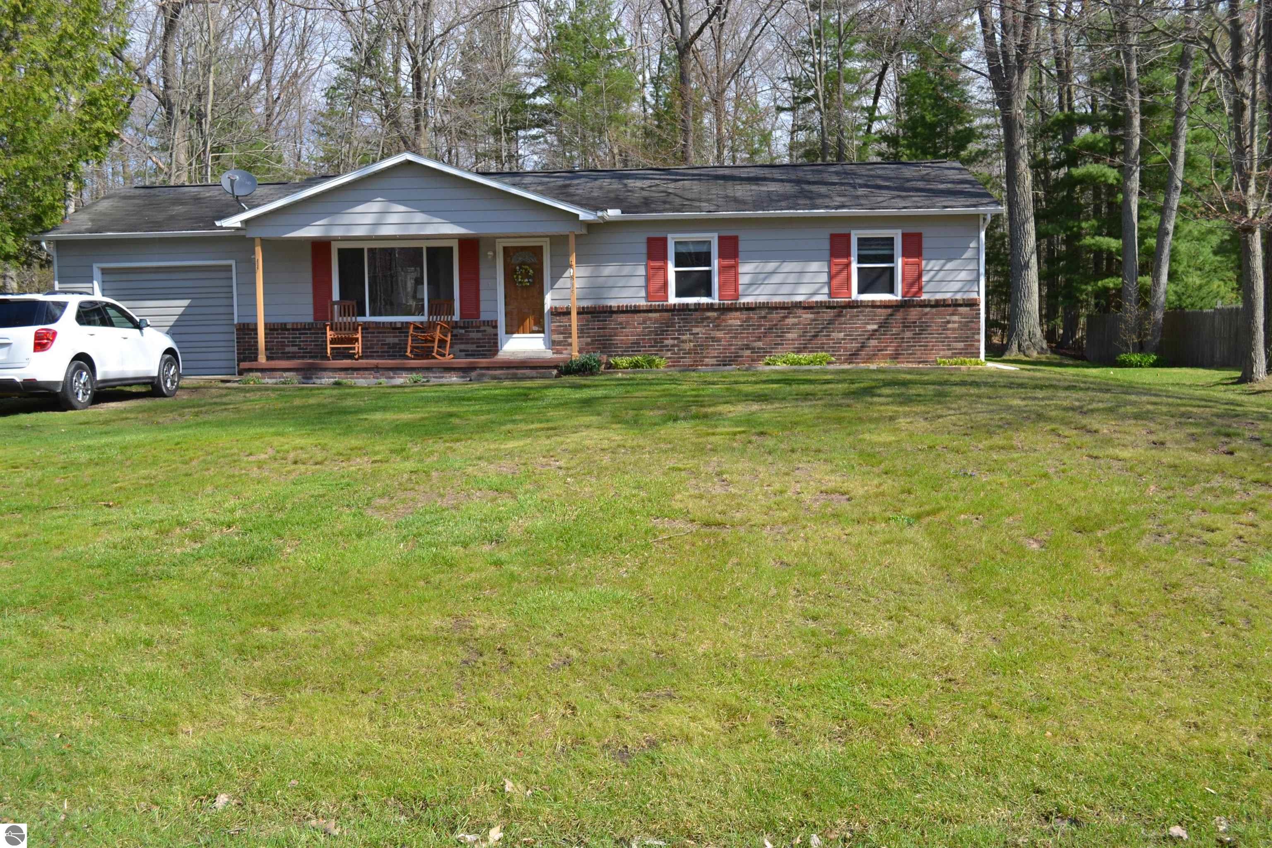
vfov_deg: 36.9
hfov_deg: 53.1
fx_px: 1272
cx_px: 636
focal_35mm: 36
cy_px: 424
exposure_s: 1/200
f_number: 7.1
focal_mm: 24
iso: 100
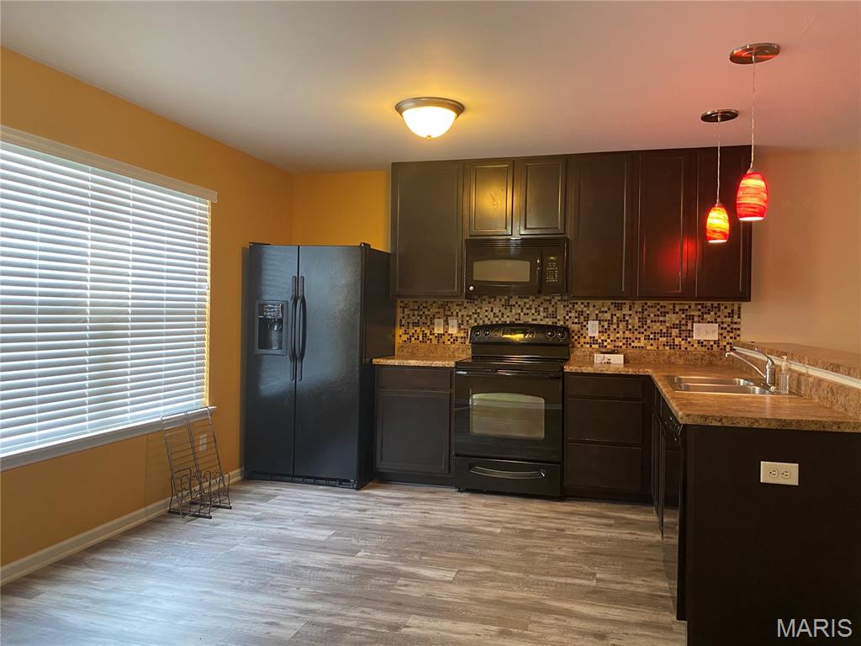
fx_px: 647
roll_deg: -0.4
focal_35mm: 26
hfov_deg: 67.3
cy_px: 323
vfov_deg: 53.1
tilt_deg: -1.3
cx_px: 430
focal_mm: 4.25
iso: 250
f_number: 1.8
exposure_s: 1/60
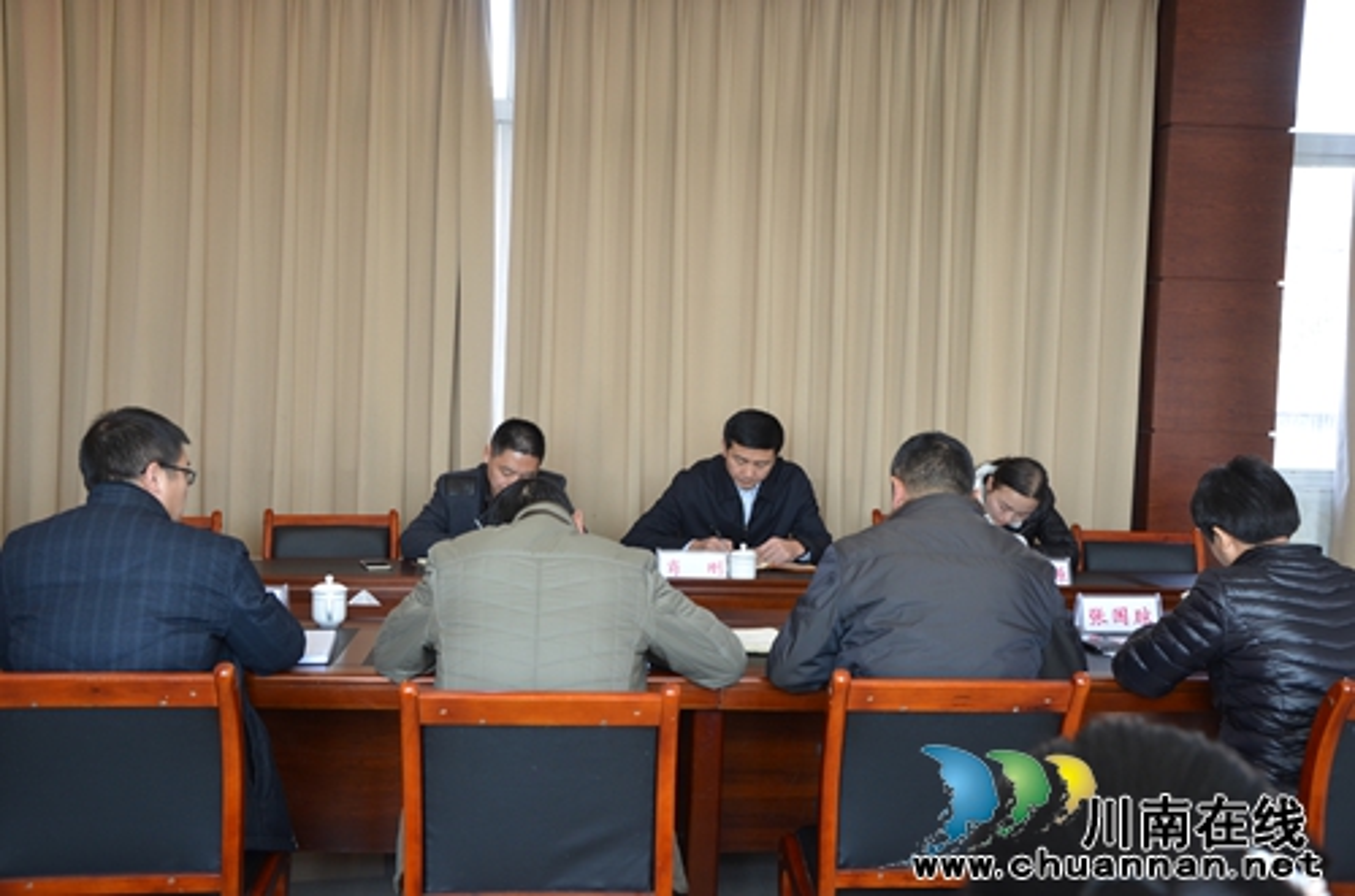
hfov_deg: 51.4
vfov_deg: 35.3
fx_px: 1408
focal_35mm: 38
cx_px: 678
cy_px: 448
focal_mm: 25
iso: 400
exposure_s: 1/80
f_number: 4
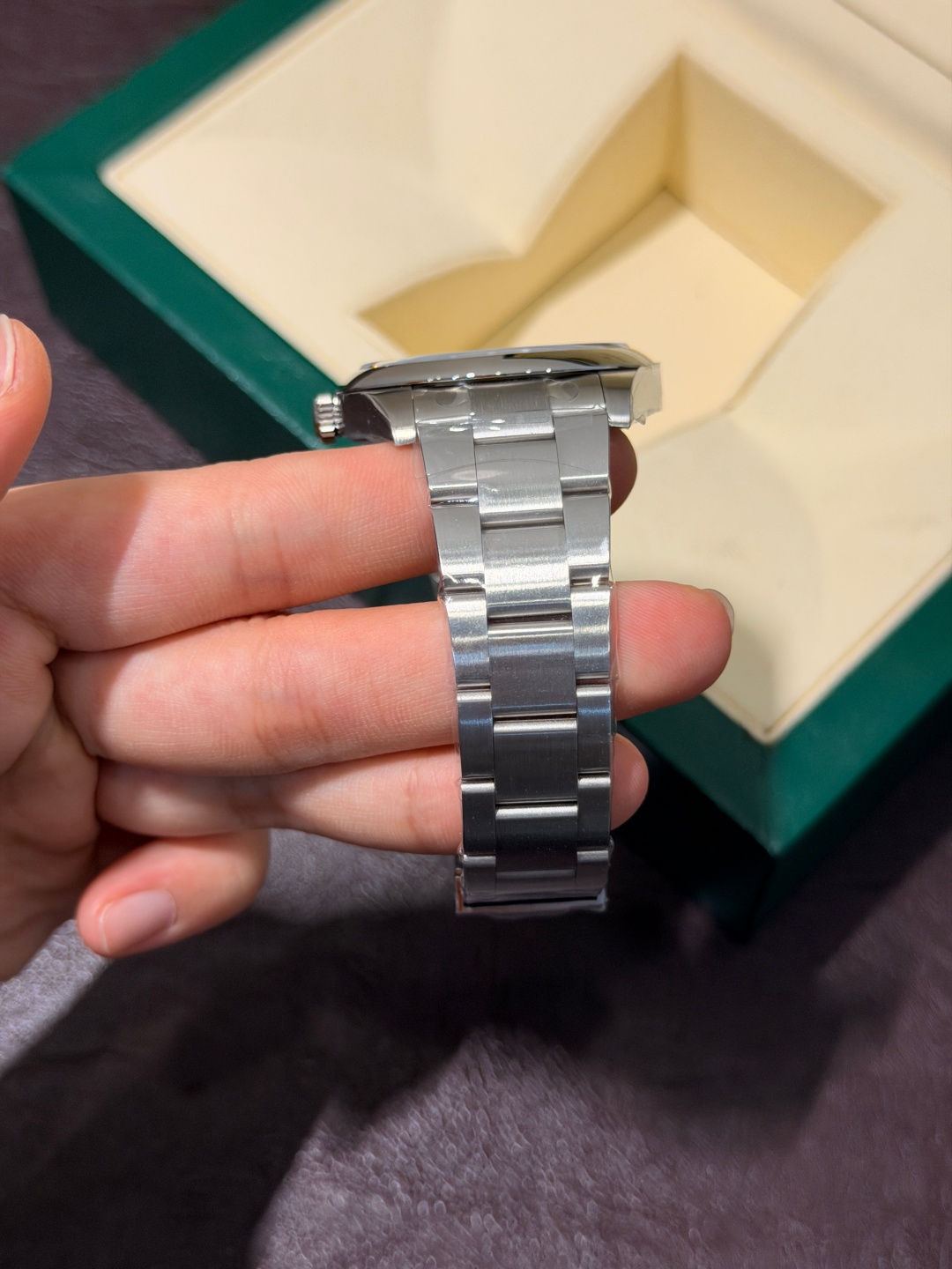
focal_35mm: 48
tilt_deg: -63.2
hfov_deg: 30.3
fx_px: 1760
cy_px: 634
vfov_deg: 39.7
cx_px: 476
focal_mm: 6.76
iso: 80
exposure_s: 1/100
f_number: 1.78
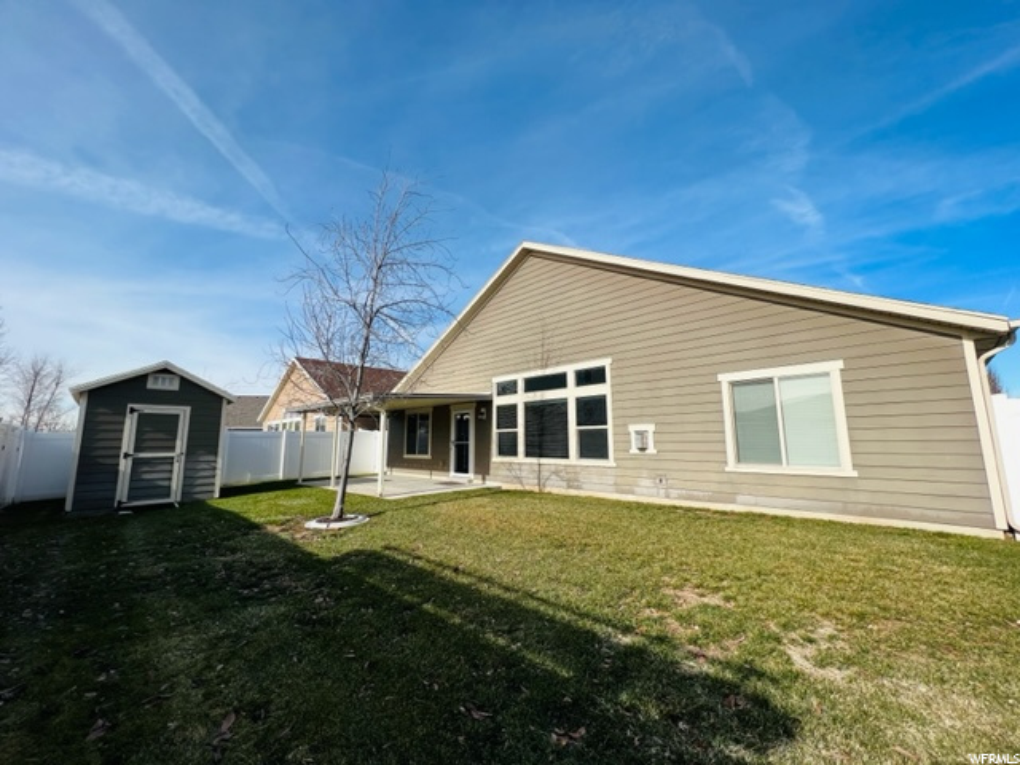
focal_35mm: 13
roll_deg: +0.6
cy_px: 382
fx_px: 383
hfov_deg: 106.2
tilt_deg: +8.9
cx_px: 510
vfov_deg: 89.9
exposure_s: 1/1946
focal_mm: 1.57
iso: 32
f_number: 1.8
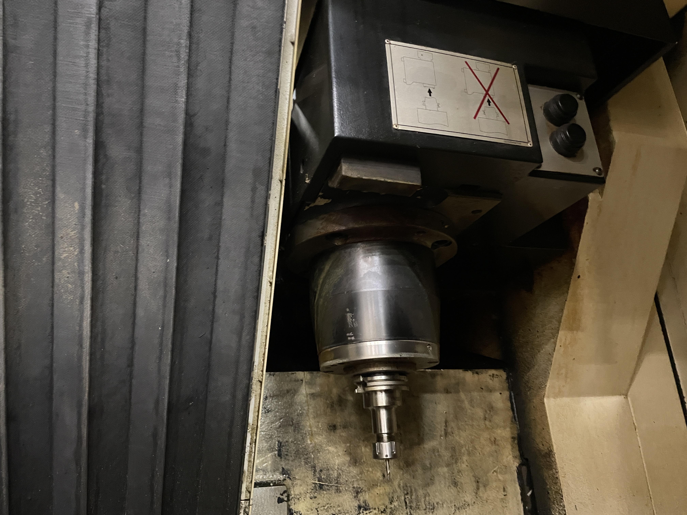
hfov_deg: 67.3
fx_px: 516
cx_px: 344
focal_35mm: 26
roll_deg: +4.4
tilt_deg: +20.3
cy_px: 258
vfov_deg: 53.1
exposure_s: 1/30
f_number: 1.6
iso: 1000
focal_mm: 4.2
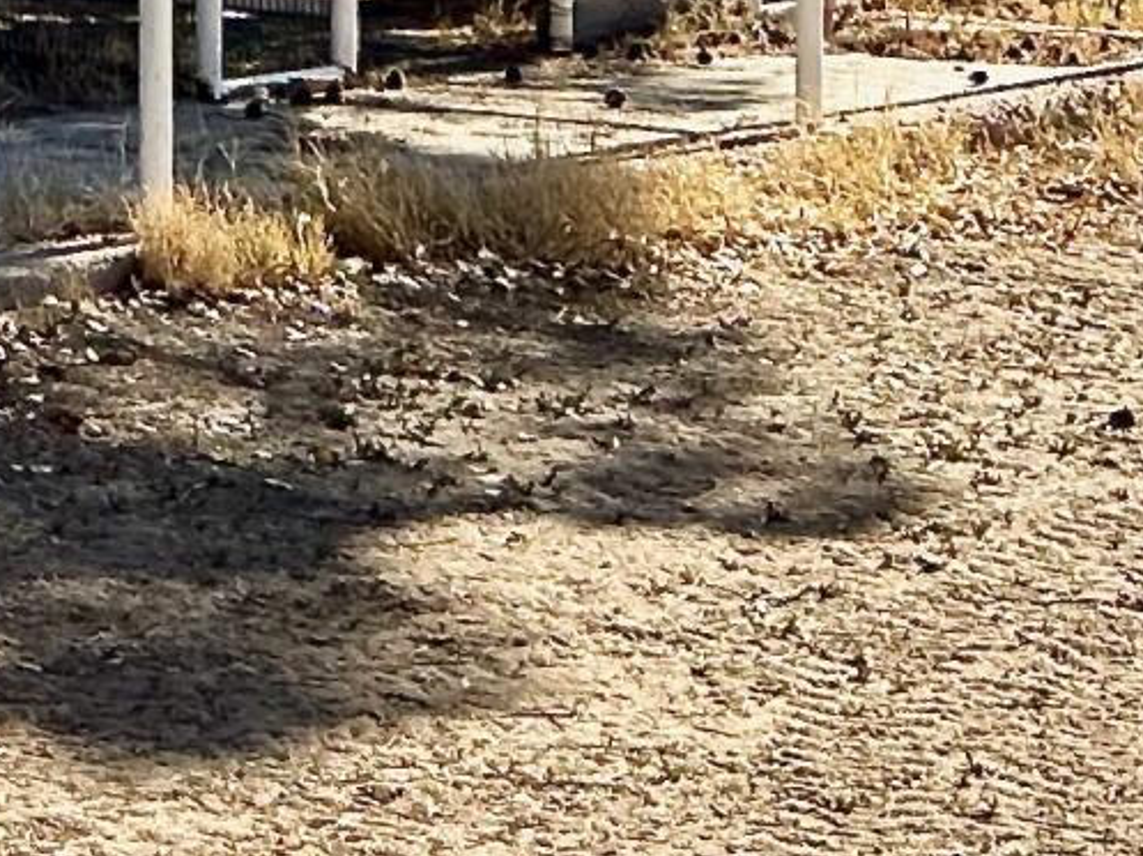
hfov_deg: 12.2
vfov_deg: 9.8
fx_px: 4784
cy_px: -511
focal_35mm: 145
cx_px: -1106
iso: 80
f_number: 1.78
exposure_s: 1/2353
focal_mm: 6.86
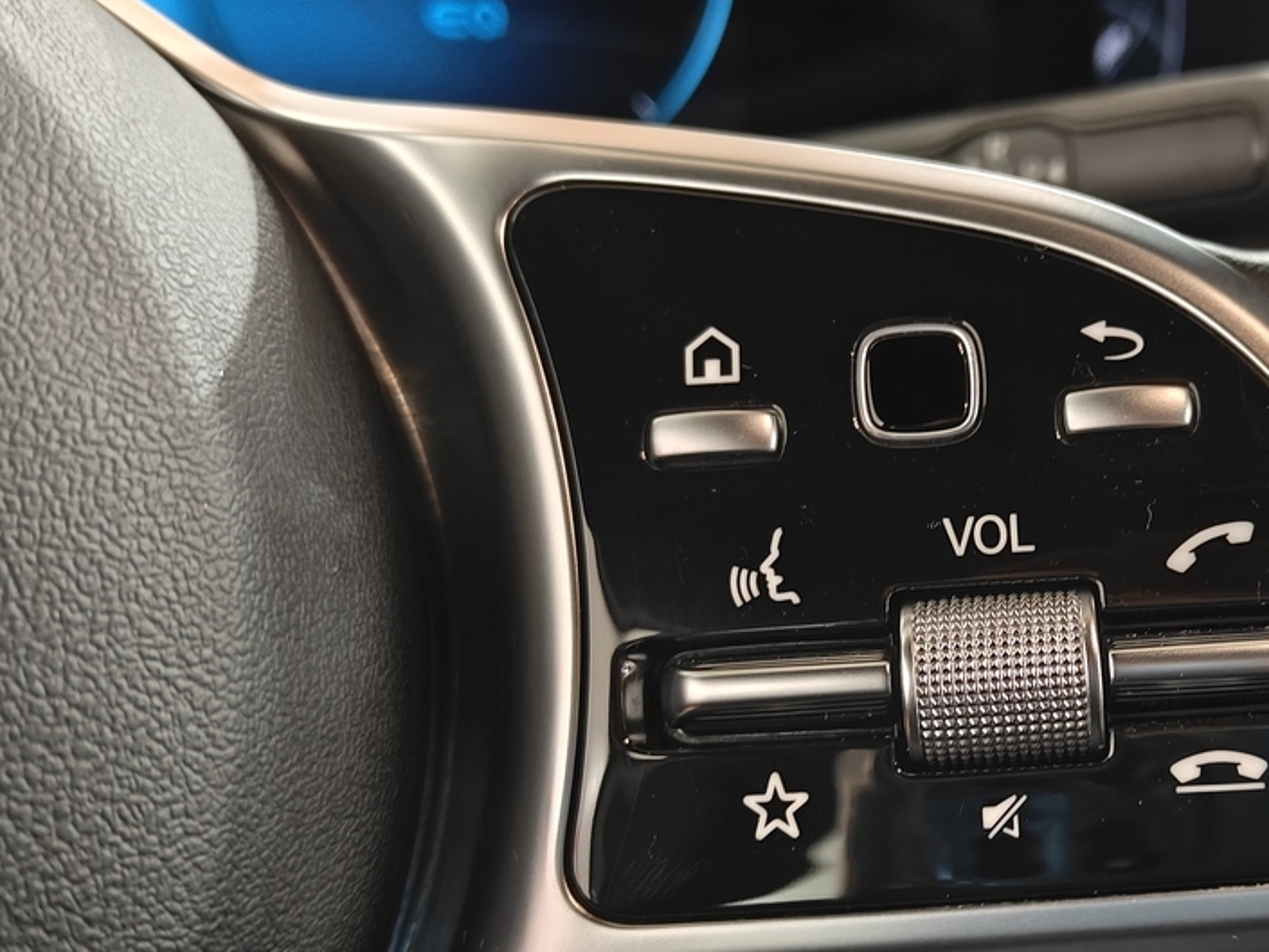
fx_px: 1797
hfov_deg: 37.8
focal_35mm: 49
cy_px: 597
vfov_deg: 29.6
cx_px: 976
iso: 1250
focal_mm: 5.59
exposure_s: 1/20
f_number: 1.8
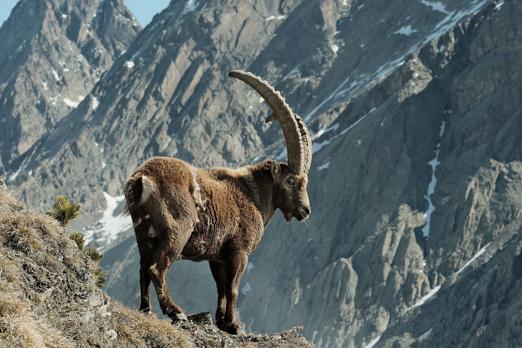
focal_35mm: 151
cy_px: 142
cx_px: 251
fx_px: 2189
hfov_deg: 13.6
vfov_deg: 9.1
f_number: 6.3
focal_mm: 75
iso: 500
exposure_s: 1/1000
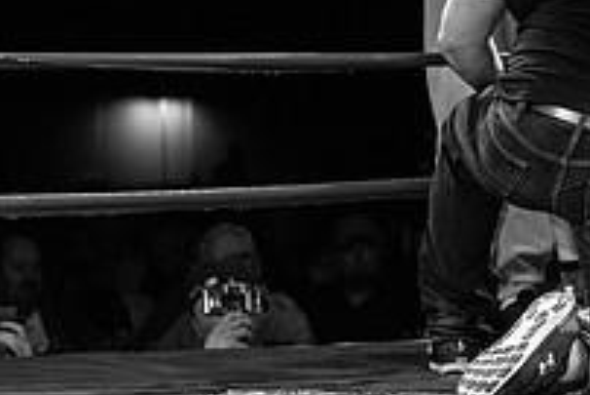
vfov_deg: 6.8
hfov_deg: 10.1
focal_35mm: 201
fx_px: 3296
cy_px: -57
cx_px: 678
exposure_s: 1/1000
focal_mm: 70
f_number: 2.8
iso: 2000
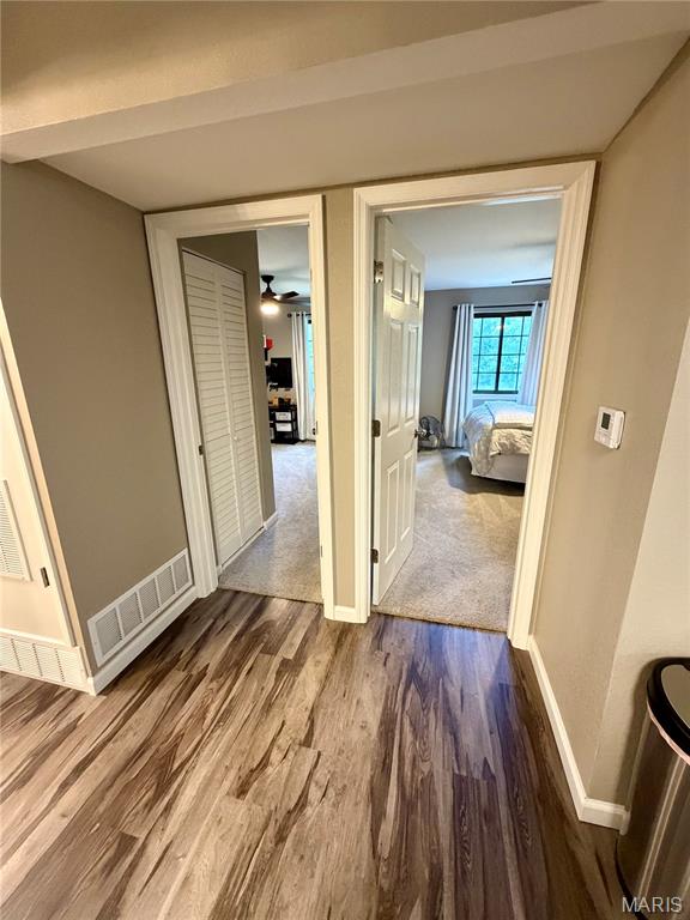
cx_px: 345
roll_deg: +0.8
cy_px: 460
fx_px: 372
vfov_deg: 102.1
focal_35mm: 14
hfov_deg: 85.7
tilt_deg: -15.0
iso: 500
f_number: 2.2
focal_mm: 2.22
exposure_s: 1/60
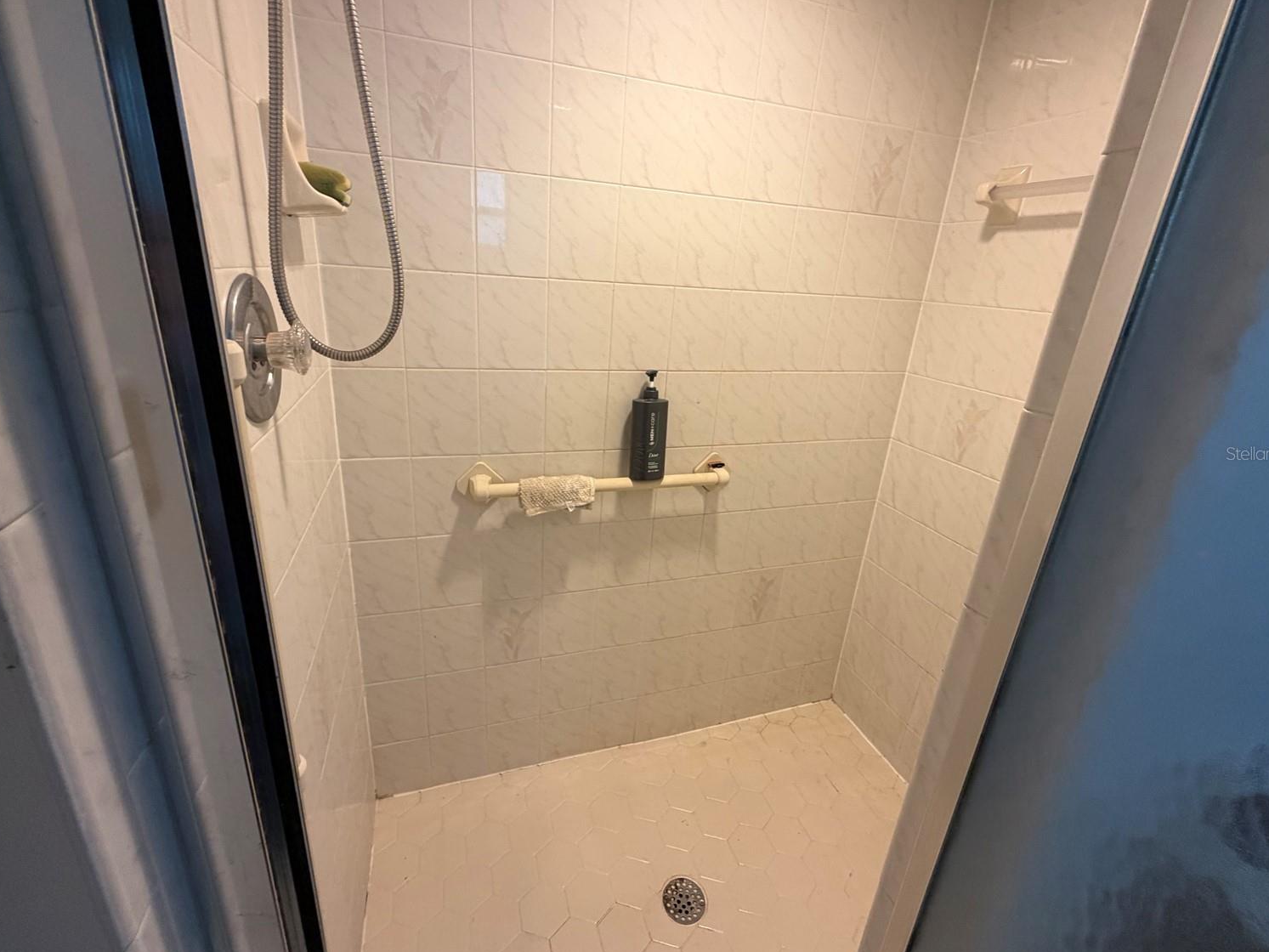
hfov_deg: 98.2
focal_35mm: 15
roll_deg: -3.1
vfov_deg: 81.7
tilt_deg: -17.5
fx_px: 550
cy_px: 453
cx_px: 626
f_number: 2.2
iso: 200
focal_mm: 2.22
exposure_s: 1/60
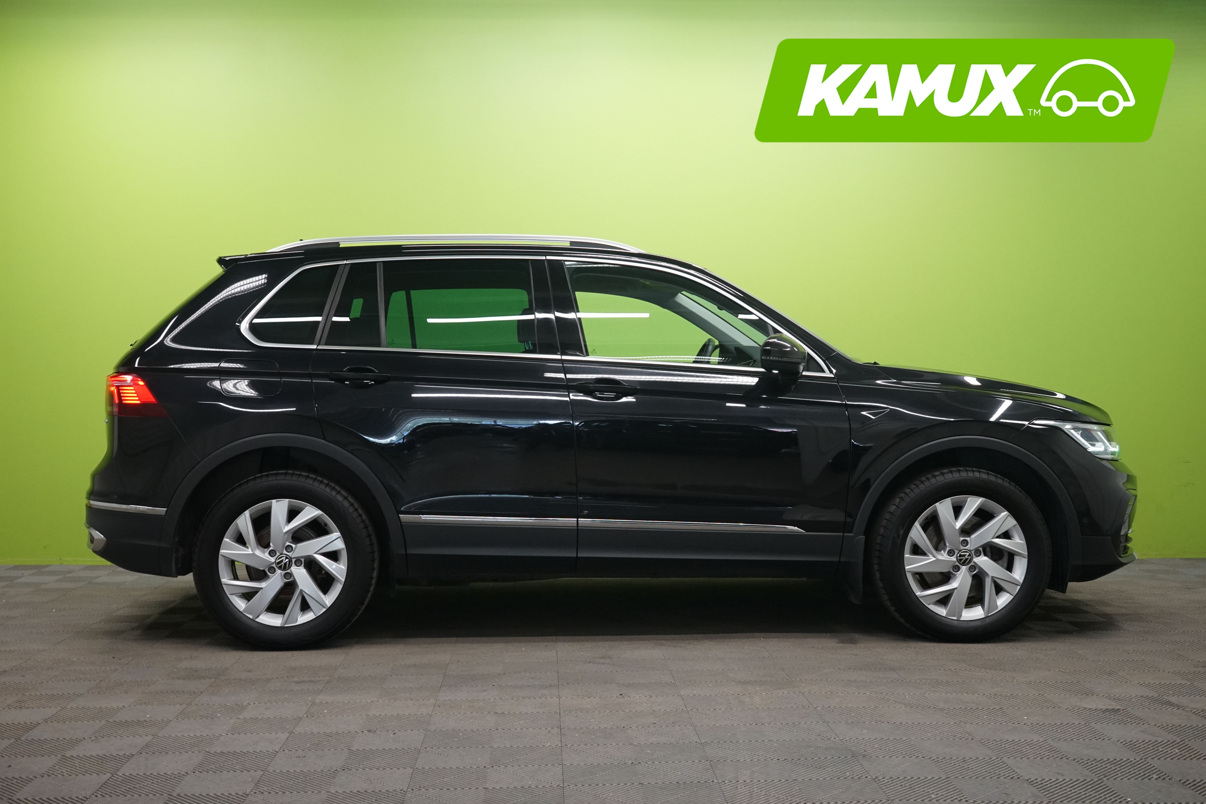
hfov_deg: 48.5
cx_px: 603
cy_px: 402
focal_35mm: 40
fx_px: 1340
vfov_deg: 33.4
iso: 2000
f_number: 8
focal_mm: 40
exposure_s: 1/25
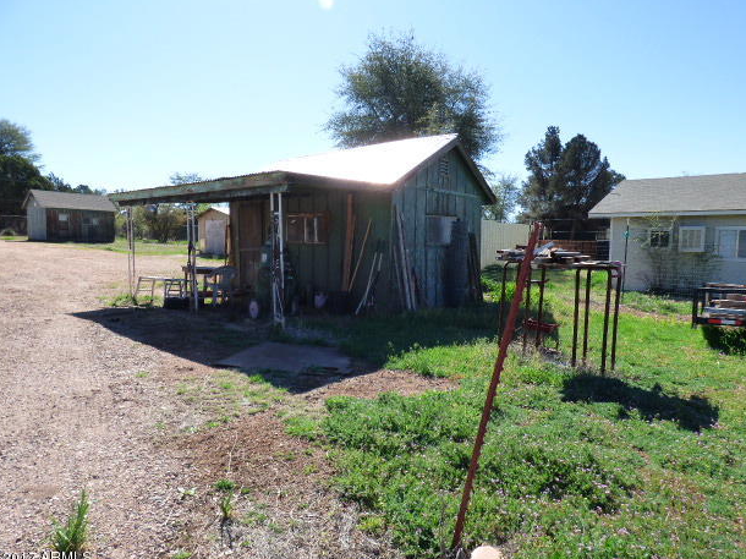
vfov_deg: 63.4
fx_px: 452
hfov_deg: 79.0
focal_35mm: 21
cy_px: 289
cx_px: 386
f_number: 2.8
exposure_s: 1/1300
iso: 160
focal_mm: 3.58
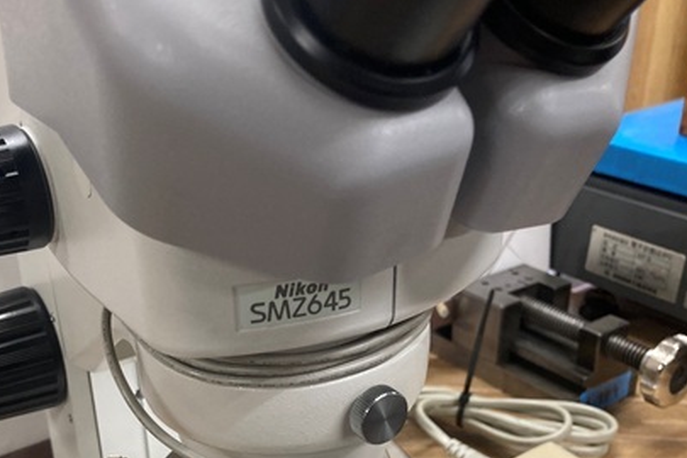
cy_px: 378
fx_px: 878
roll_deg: +0.8
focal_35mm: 46
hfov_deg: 42.5
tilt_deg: -27.9
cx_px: 275
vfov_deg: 28.5
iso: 100
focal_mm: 3.99
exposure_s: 1/60
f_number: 1.8
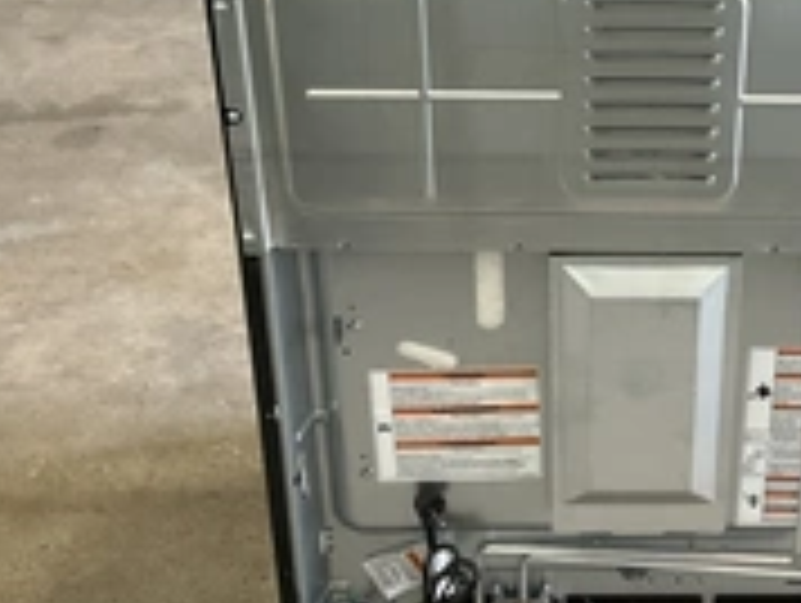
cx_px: 648
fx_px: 1506
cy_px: 248
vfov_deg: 22.6
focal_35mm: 65
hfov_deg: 29.1
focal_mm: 3
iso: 100
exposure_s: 1/60
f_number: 1.8
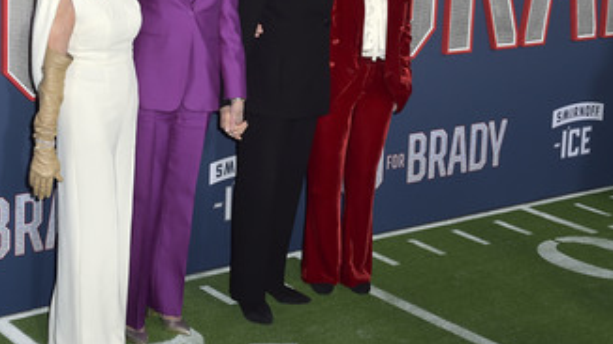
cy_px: 105
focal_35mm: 55
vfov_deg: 21.7
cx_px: 203
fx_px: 894
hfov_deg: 37.4
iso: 500
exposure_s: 1/250
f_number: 6.3
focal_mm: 38
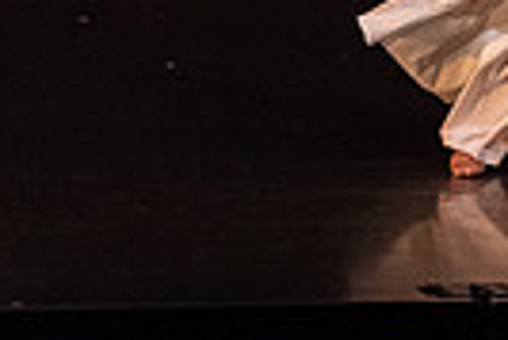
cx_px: 477
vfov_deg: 5.7
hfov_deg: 8.6
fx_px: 3376
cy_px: -216
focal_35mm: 239
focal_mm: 55
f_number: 3.5
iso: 4000
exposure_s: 1/400
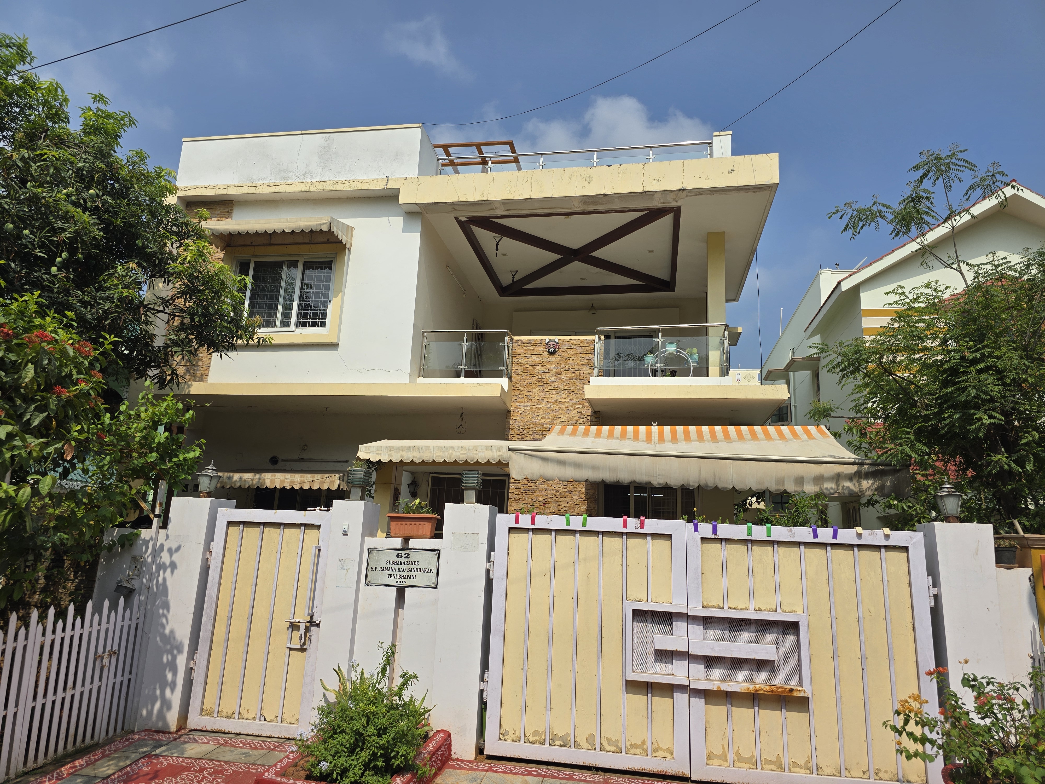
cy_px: 392
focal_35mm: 23
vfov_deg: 58.9
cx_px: 522
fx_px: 694
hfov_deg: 73.9
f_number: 1.7
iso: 12
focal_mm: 6.3
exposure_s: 1/1365
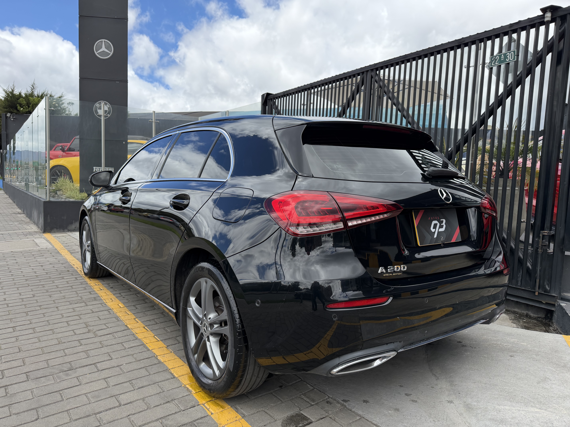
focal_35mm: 24
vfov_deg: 56.8
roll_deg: -2.4
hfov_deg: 71.6
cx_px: 285
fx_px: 395
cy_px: 214
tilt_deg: -5.7
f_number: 1.78
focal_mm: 6.76
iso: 100
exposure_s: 1/3759
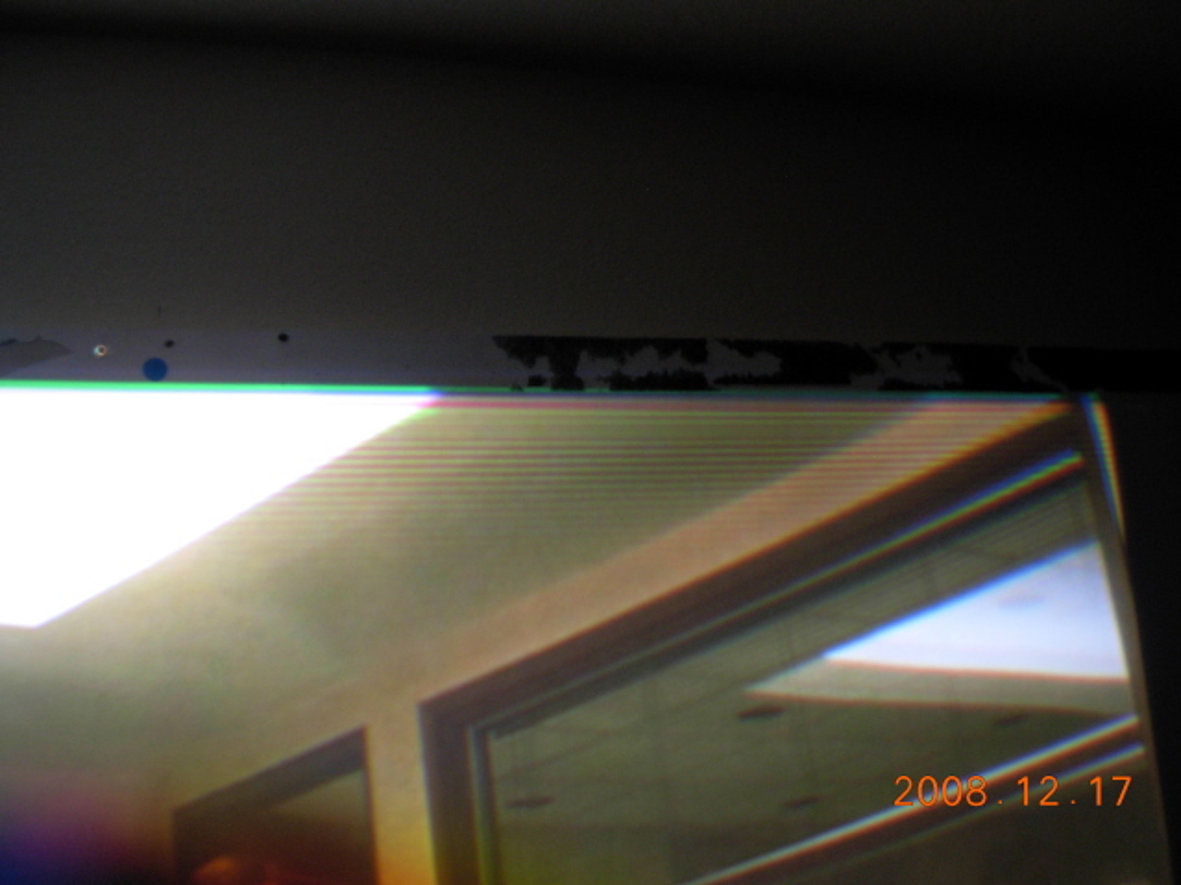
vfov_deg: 37.7
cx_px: 590
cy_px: 442
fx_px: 1296
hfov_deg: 49.0
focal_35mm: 38
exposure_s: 1/2.1
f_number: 2.9
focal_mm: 6.3
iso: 200
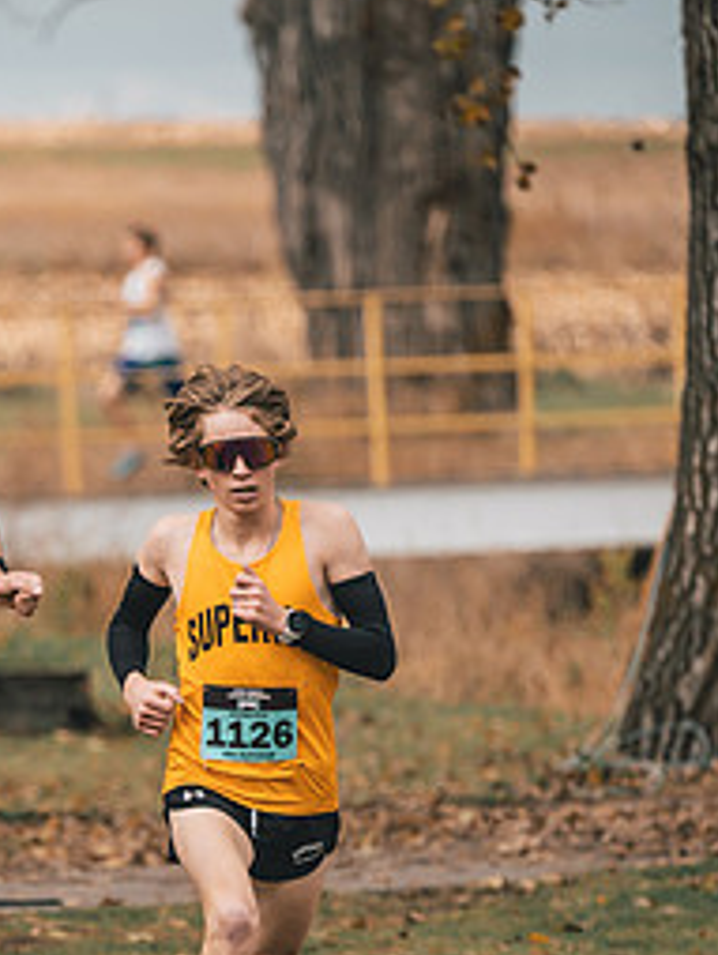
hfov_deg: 1.7
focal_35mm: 878
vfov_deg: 2.3
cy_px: 697
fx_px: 24241
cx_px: -105
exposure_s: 1/1250
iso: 400
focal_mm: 400
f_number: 6.3
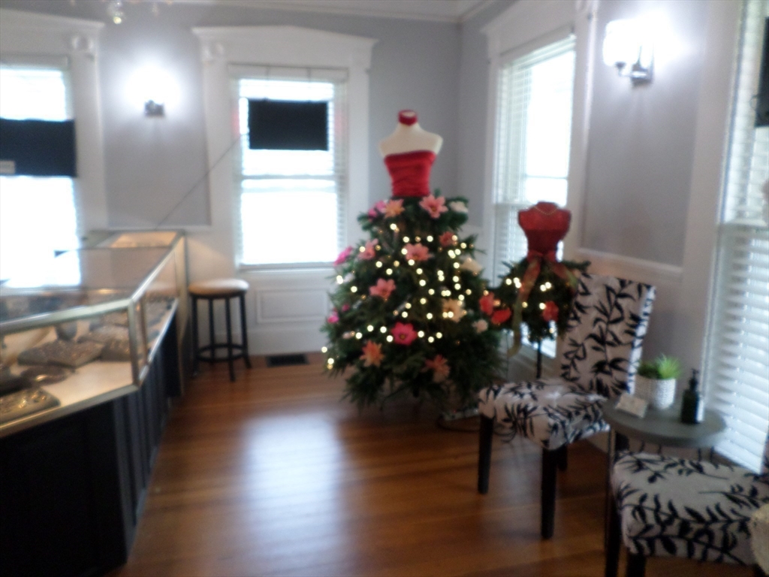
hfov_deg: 69.4
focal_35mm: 25
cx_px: 384
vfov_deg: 54.9
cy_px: 288
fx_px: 555
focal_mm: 4.5
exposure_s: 1/30
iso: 200
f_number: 2.5
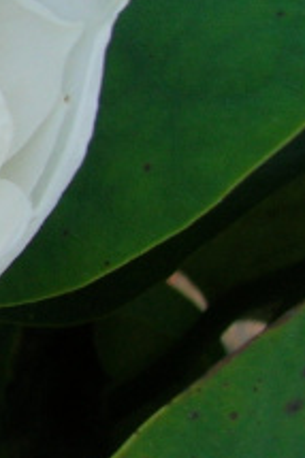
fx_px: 1884
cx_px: -648
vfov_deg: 13.9
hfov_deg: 7.9
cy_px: 150
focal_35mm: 148
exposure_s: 1/290
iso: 50
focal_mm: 5.7
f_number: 4.9
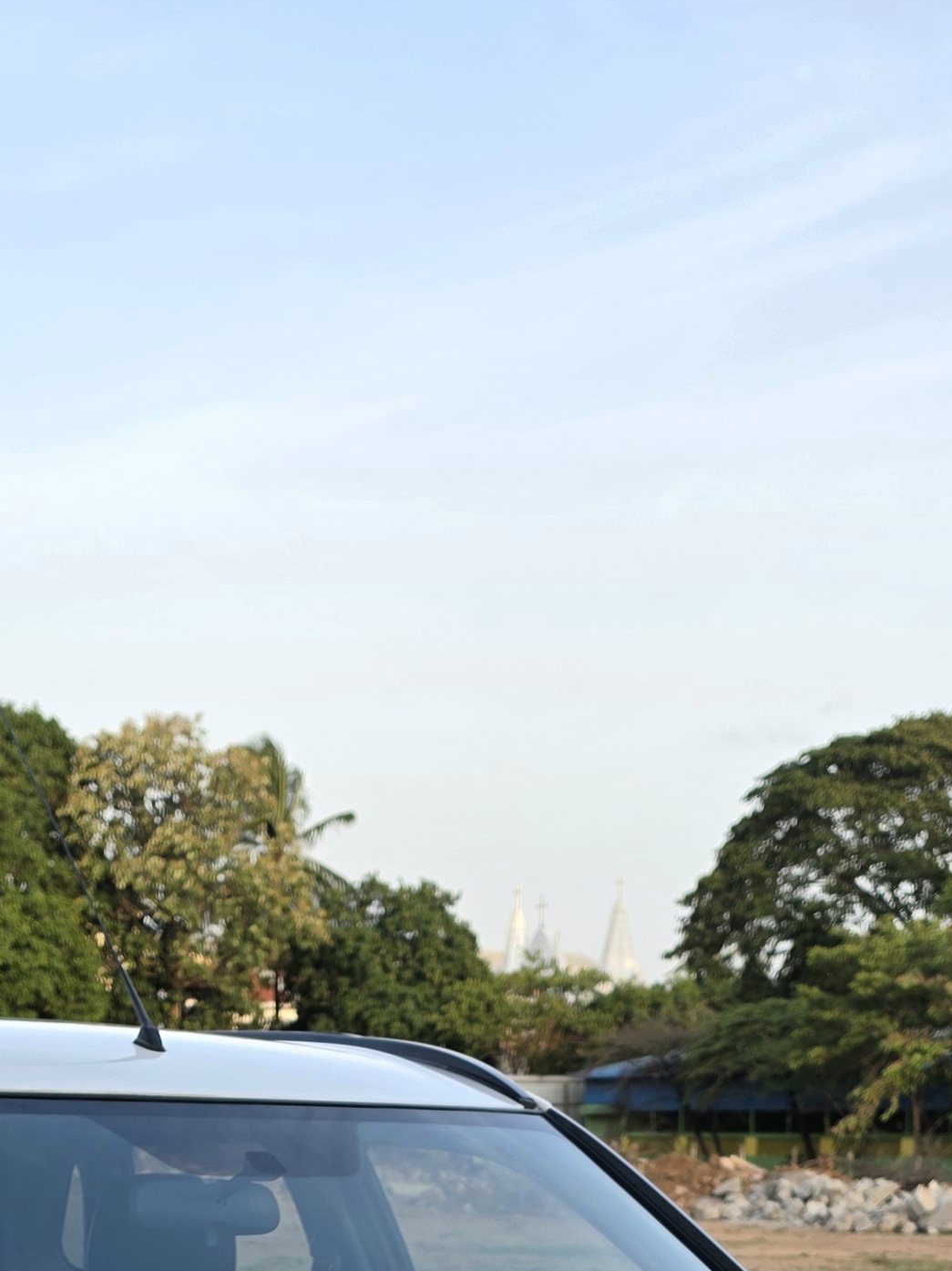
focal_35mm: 66
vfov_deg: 24.5
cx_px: 361
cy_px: 1766
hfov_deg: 22.2
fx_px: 2421
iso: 10
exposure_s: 1/222
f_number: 1.4
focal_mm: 6.5
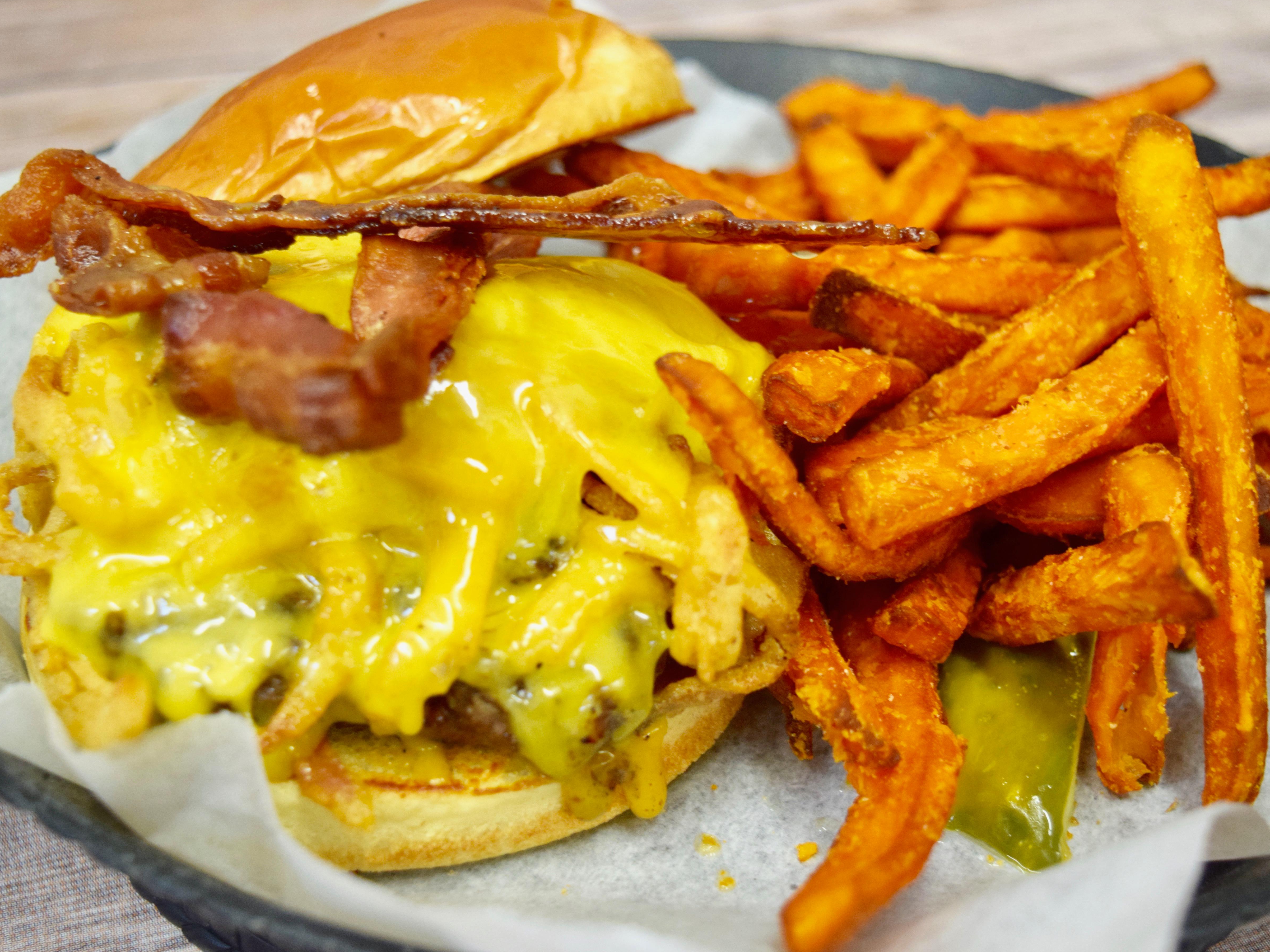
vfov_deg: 27.0
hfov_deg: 35.5
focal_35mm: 54
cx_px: 634
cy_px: 441
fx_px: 1981
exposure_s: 1/60
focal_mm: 30
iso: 900
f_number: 4.2
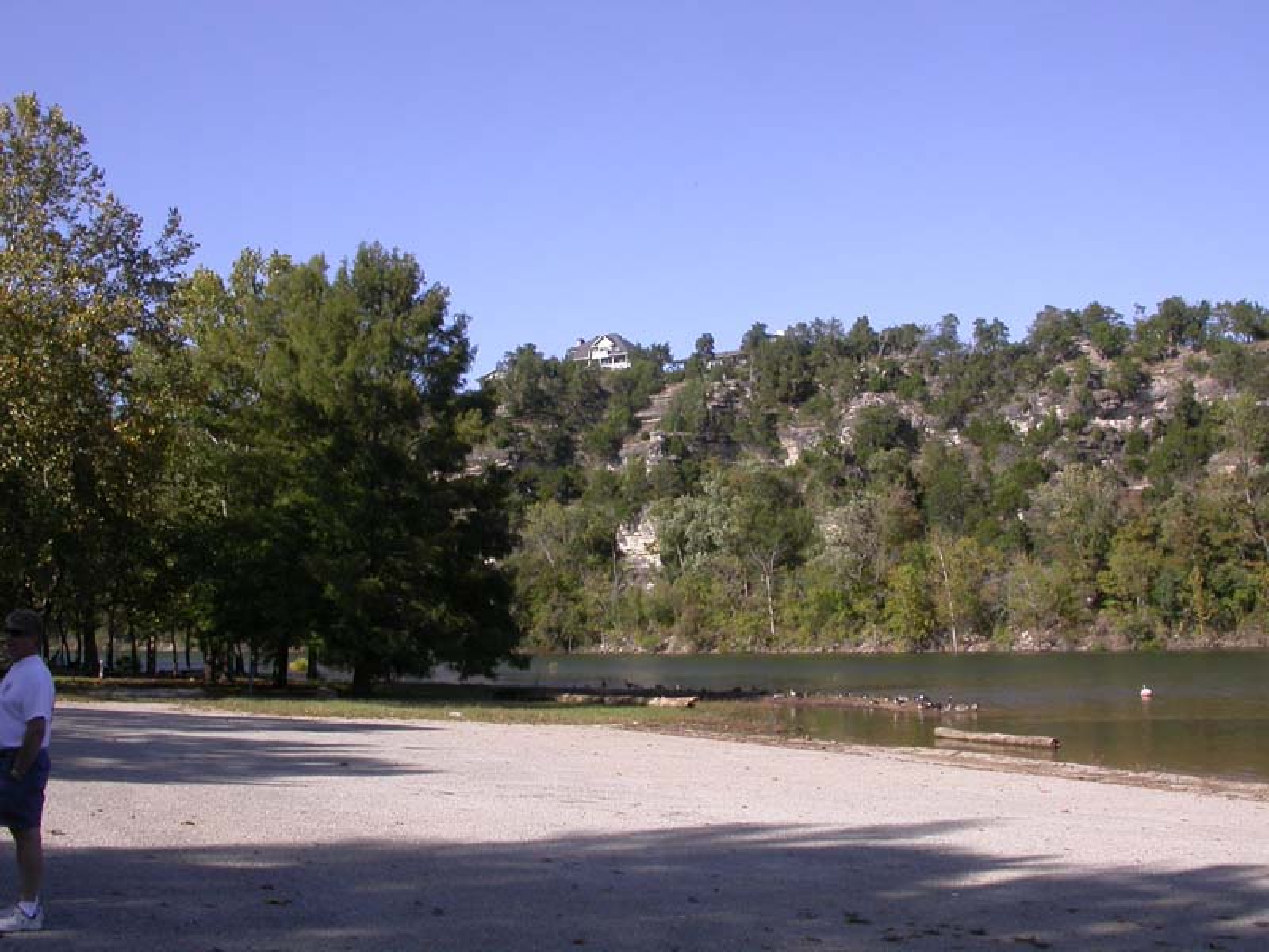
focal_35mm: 38
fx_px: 1393
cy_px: 476
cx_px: 634
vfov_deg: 37.7
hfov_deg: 49.0
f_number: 6.7
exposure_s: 1/276
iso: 100
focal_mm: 7.85
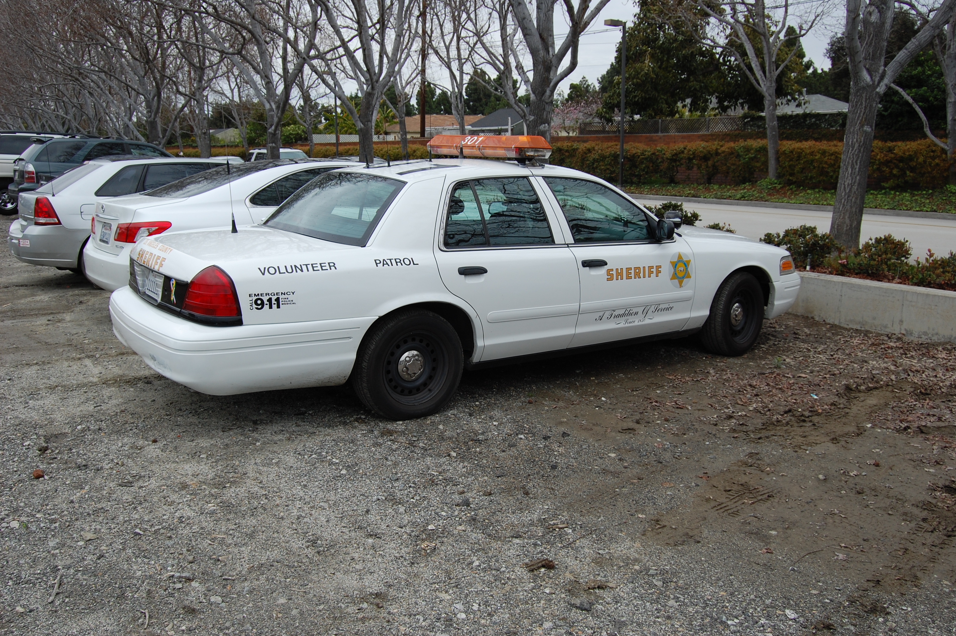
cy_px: 318
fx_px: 876
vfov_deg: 39.9
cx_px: 478
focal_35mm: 33
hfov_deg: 57.3
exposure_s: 1/200
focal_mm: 22
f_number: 7.1
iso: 200
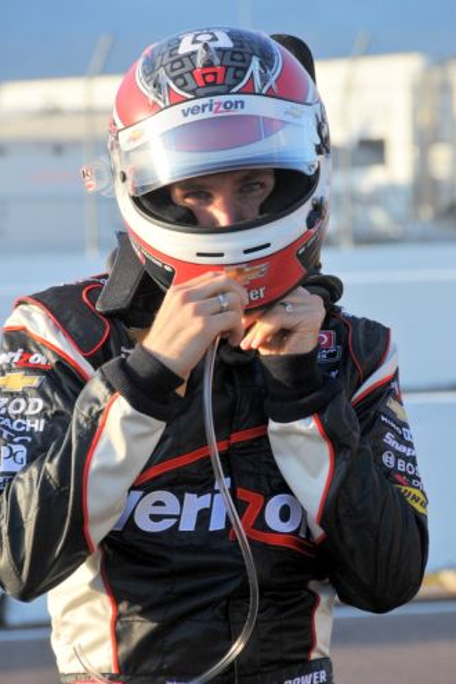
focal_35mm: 303
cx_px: 229
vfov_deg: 6.8
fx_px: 5757
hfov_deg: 4.5
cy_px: 344
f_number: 10
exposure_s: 1/320
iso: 400
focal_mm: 200
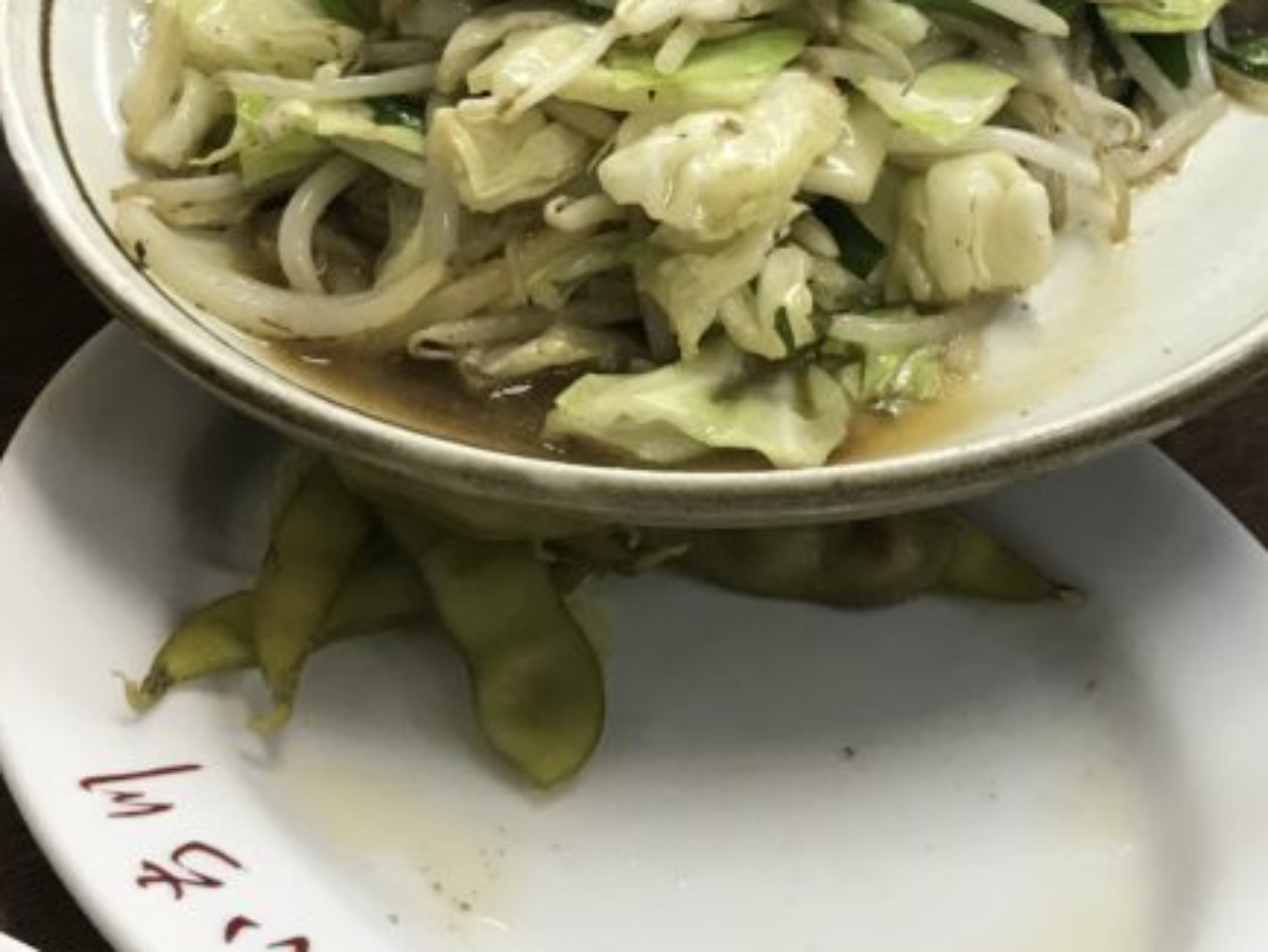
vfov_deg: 21.6
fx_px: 2419
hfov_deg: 29.1
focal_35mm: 66
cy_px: 50
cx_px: 874
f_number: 1.8
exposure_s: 1/33
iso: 40
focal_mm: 3.99
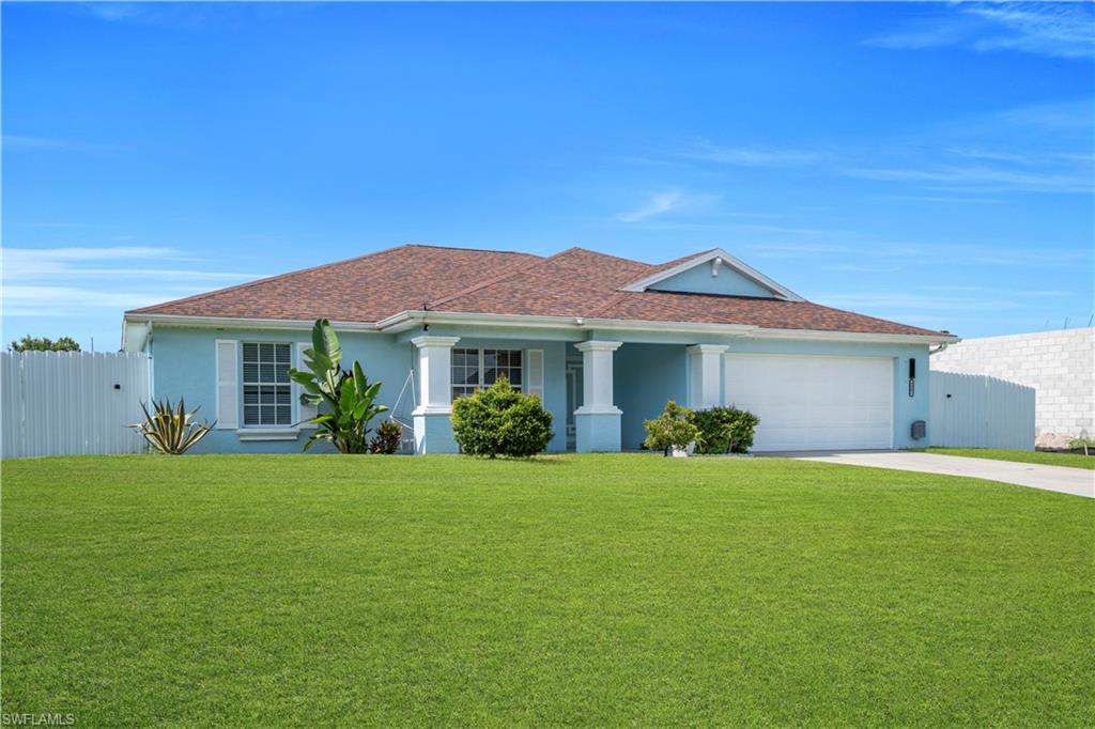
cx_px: 548
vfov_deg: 43.6
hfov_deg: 61.9
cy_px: 364
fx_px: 912
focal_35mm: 30
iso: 100
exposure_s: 1/320
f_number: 8
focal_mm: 20
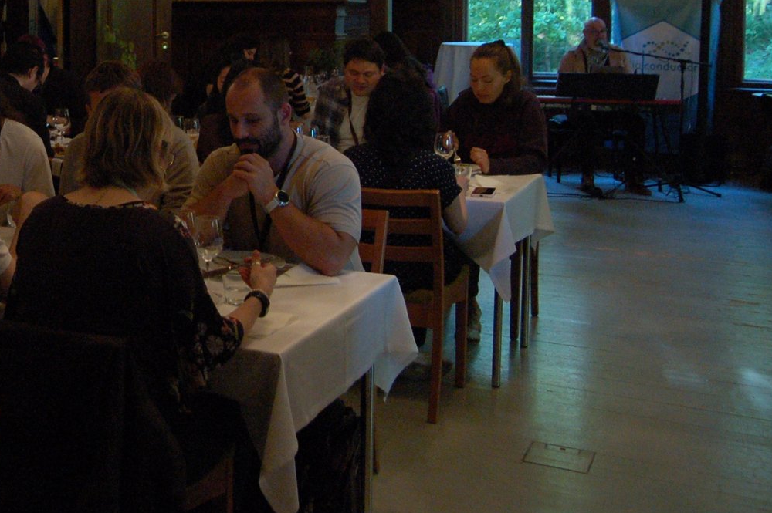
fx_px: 1093
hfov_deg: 36.4
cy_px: 67
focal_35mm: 51
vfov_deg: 25.7
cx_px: 69
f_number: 2.8
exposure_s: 1/125
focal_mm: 17
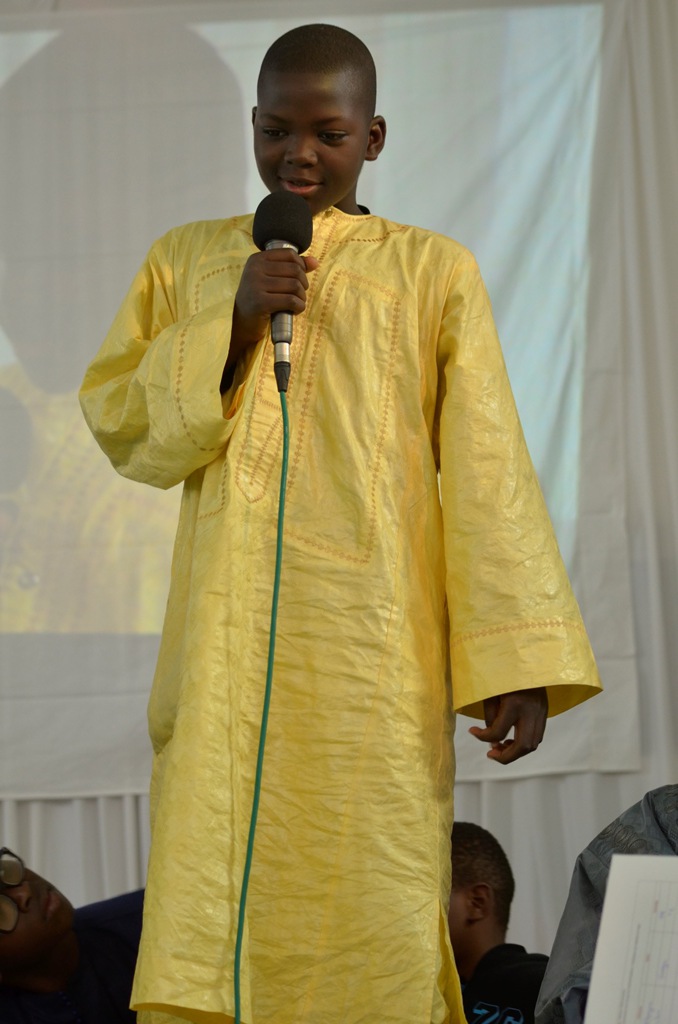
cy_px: 512
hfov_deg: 11.7
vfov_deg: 17.5
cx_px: 339
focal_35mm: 117
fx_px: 3321
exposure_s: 1/50
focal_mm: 78
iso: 640
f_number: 4
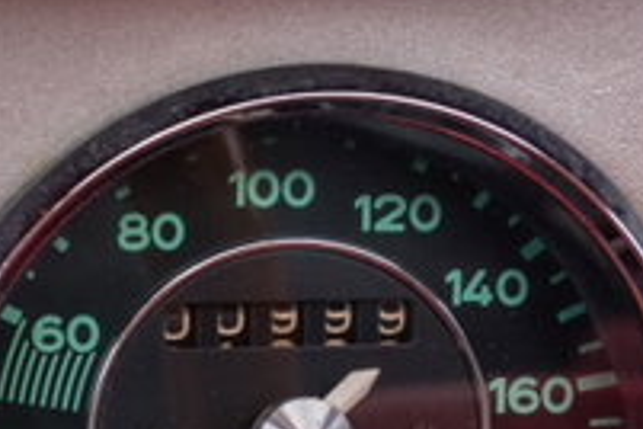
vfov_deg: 7.7
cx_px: -694
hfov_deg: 10.5
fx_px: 3179
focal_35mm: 178
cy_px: 333
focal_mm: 35
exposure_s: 1/60
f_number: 9
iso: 800
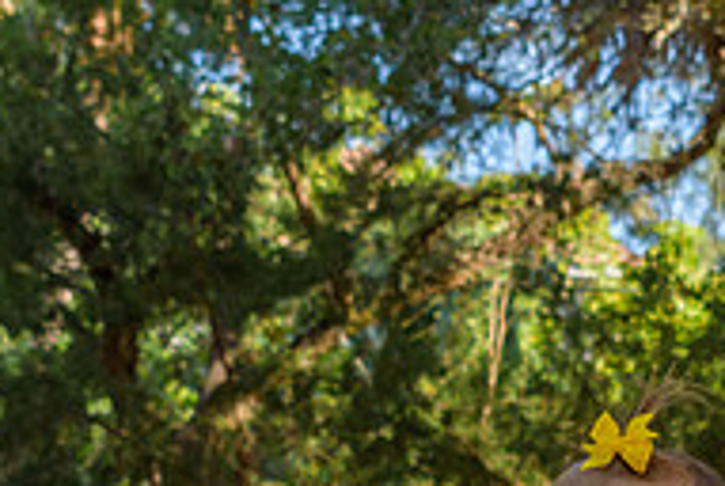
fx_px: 3671
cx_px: 653
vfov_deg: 7.4
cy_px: 723
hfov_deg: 11.2
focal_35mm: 182
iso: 220
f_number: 8
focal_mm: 40
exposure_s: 1/250
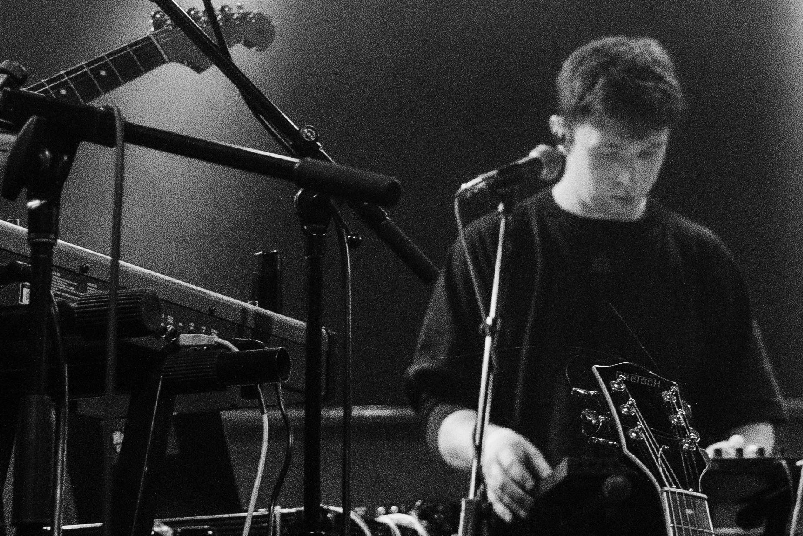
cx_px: 716
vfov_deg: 14.8
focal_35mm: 91
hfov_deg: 21.9
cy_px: -12
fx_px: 2030
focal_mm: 28
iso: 10000
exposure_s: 1/160
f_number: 2.8
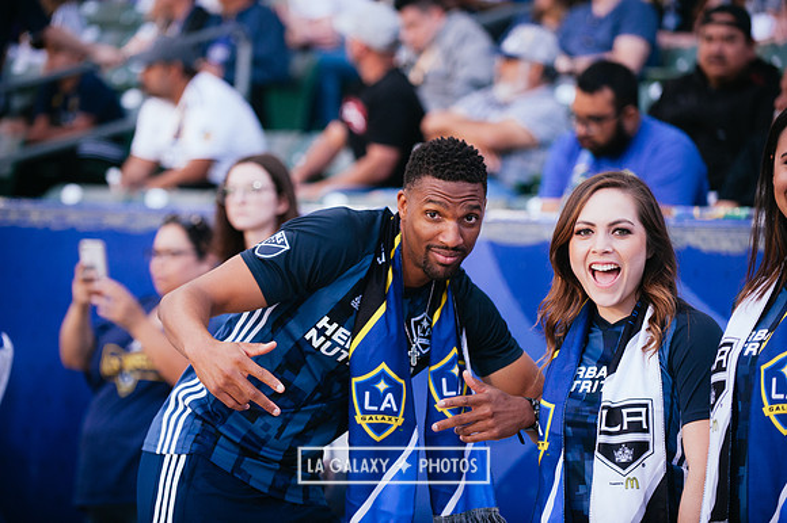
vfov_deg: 10.5
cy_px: 262
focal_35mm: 130
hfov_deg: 15.8
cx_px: 394
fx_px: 2840
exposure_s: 1/640
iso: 1600
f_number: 2.8
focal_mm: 130
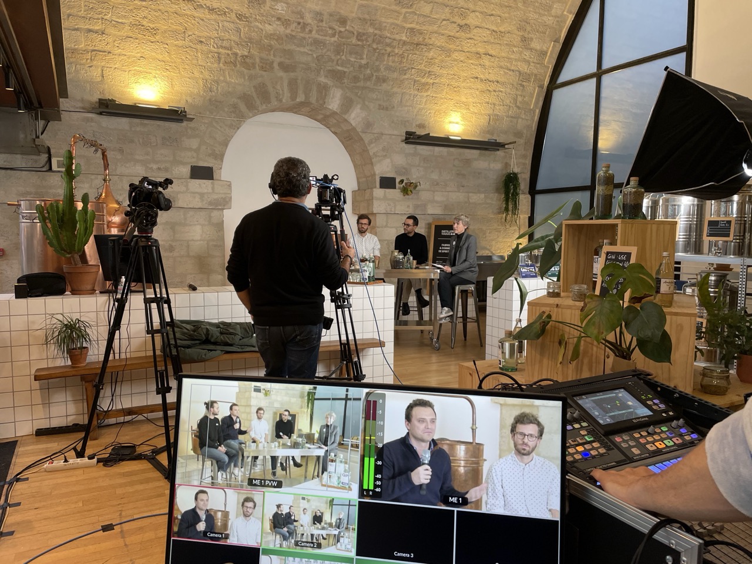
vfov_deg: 53.1
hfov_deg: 67.3
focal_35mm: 26
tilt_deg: -5.3
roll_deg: -0.7
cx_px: 376
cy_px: 282
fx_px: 565
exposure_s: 1/100
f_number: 1.6
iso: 100
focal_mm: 4.2
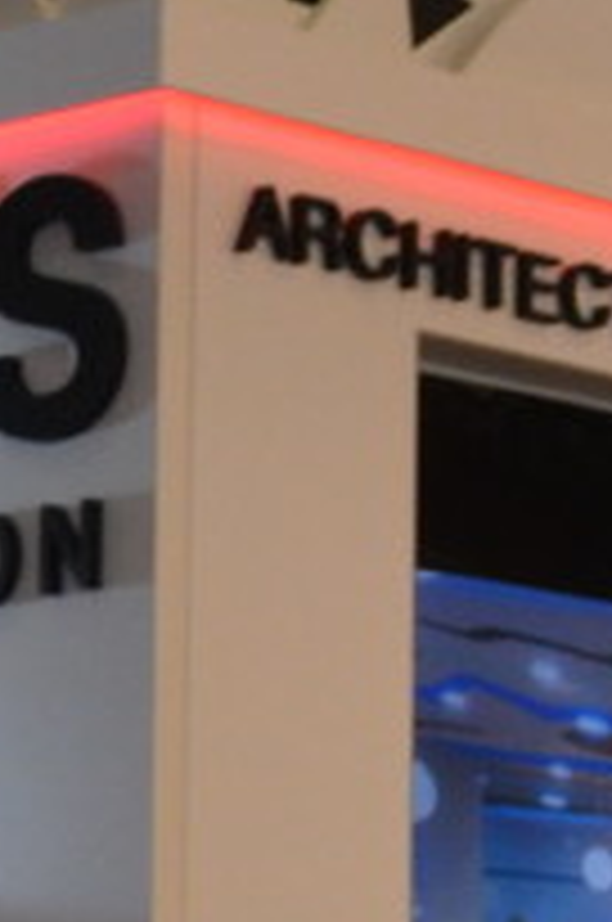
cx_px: 2102
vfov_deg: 9.3
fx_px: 5629
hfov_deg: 5.7
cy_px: 1030
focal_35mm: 220
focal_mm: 20
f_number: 3.8
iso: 400
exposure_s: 1/60
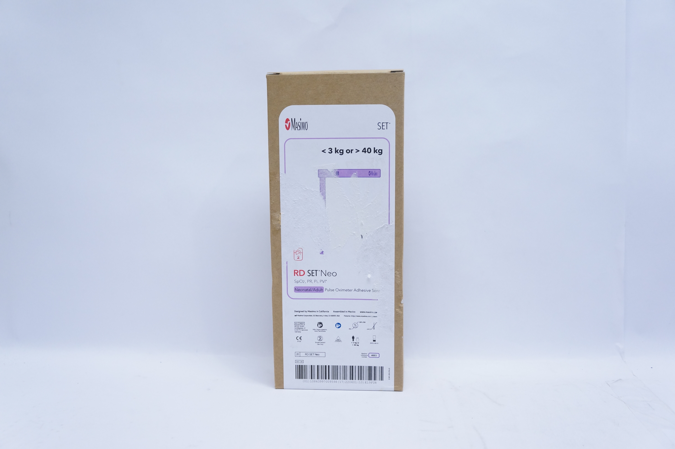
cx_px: 338
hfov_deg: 53.2
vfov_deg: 36.8
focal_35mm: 36
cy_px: 224
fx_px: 674
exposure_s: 1/160
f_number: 4
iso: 800
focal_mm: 24
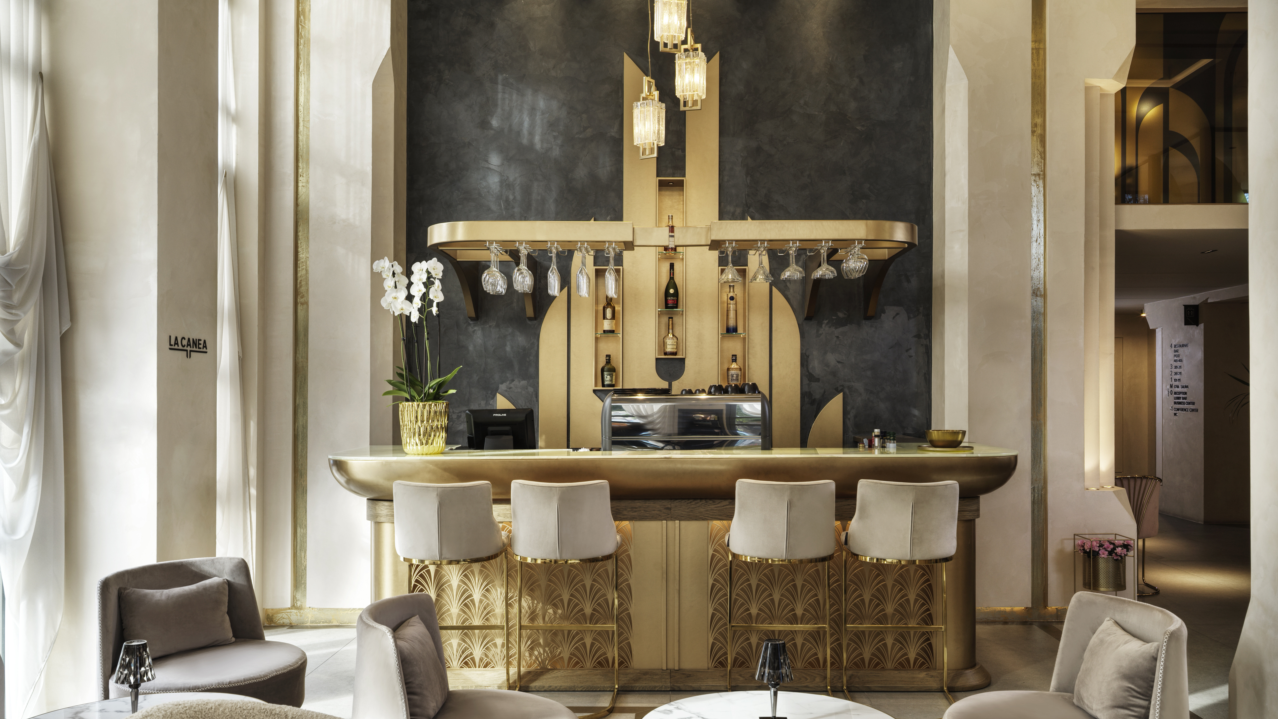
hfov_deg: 64.3
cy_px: 360
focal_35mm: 30
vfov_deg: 38.9
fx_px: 1017
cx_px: 650
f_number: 11
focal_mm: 35
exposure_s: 1/3.33
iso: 200
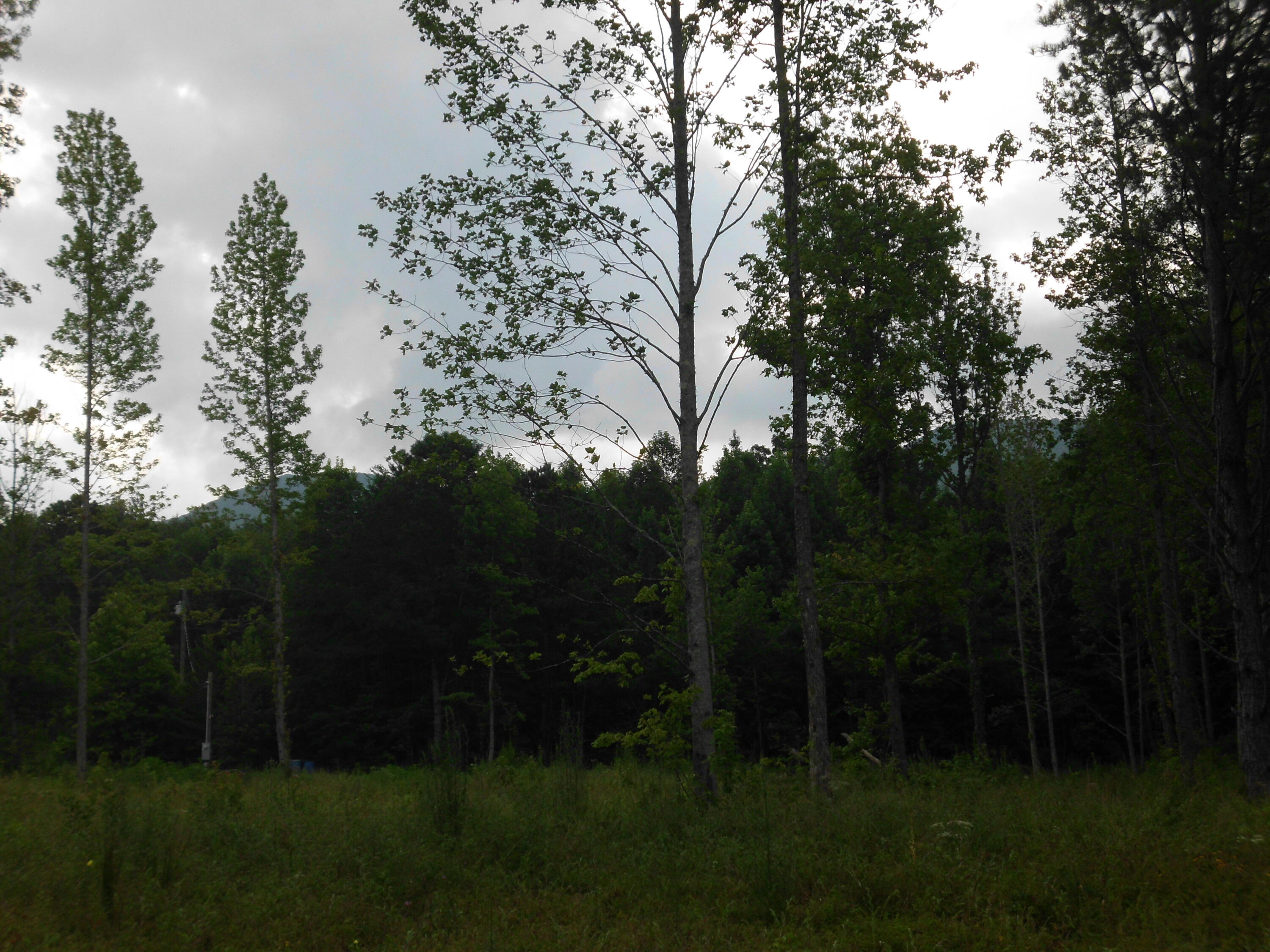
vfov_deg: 32.2
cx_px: 635
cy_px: 476
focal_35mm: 45
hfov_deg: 42.1
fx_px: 1651
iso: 100
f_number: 9.3
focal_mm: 8.08
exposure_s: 1/234
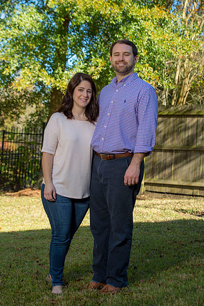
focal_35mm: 71
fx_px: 604
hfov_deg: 19.2
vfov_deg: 28.5
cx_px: 101
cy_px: 153
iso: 320
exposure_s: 1/500
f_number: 6.3
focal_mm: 70
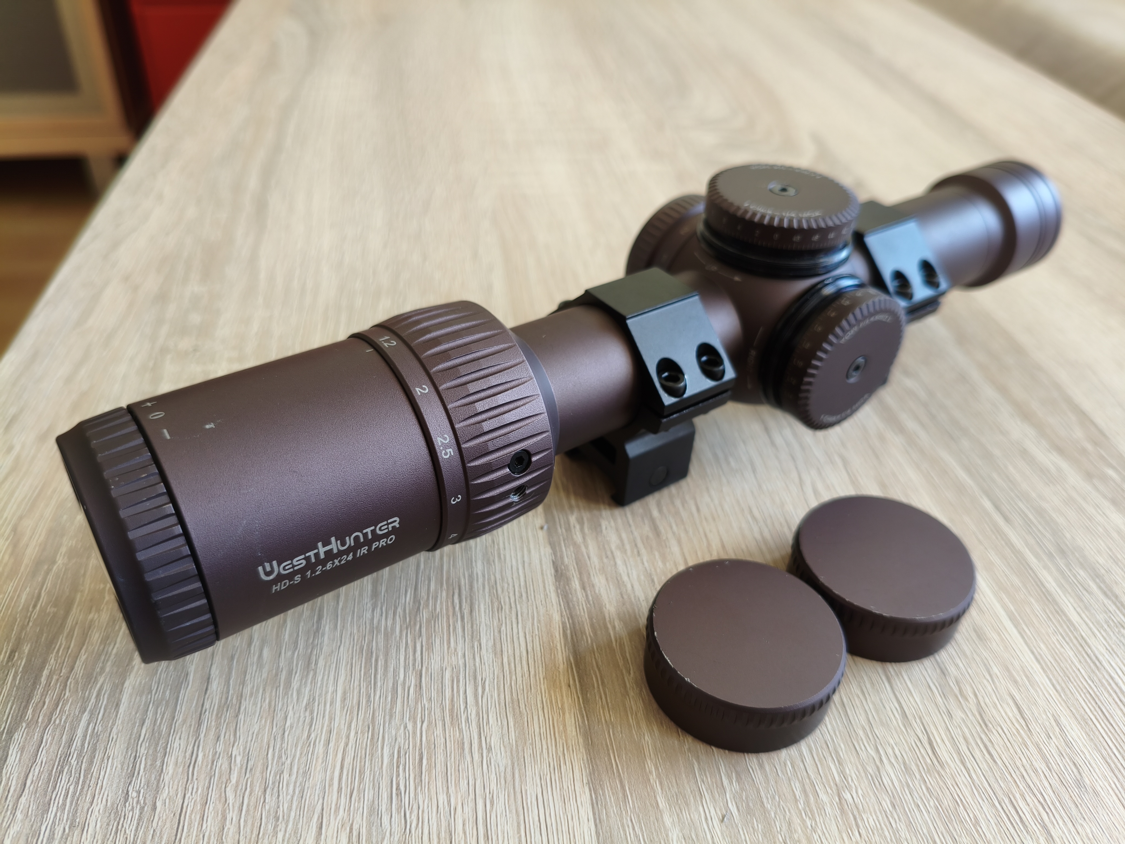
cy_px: 422
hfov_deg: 67.3
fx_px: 845
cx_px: 562
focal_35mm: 26
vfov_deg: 53.1
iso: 125
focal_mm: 4.94
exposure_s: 1/50
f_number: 1.5
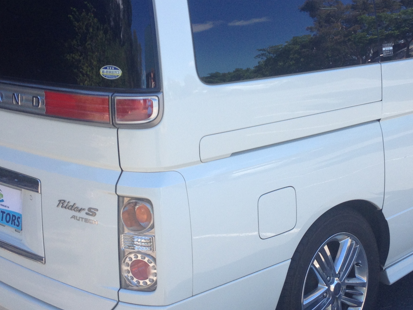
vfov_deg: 22.6
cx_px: 251
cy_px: 137
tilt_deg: -19.9
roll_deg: +0.3
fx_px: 775
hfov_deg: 29.7
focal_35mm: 65
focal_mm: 4.28
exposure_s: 1/406
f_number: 2.4
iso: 50
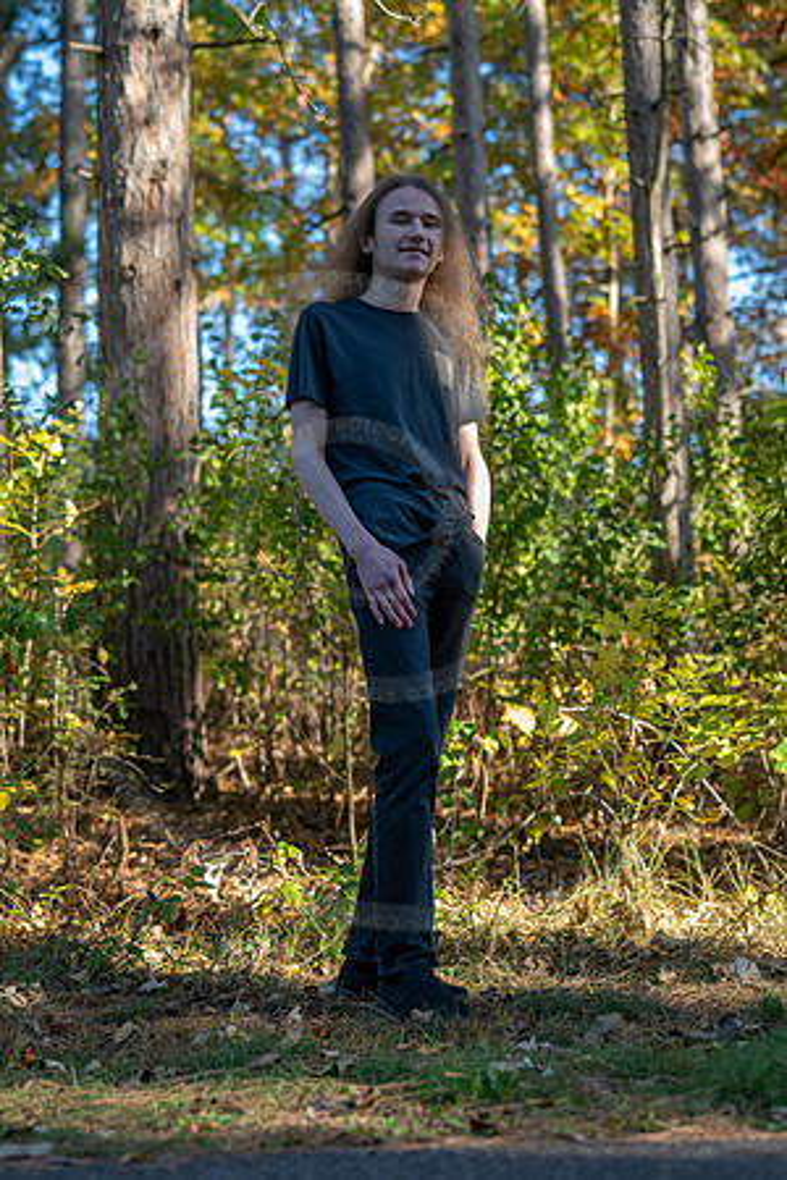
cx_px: 394
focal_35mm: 64
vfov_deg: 31.4
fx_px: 2099
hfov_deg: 21.2
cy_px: 590
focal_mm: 43
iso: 200
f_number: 2.1
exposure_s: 1/400
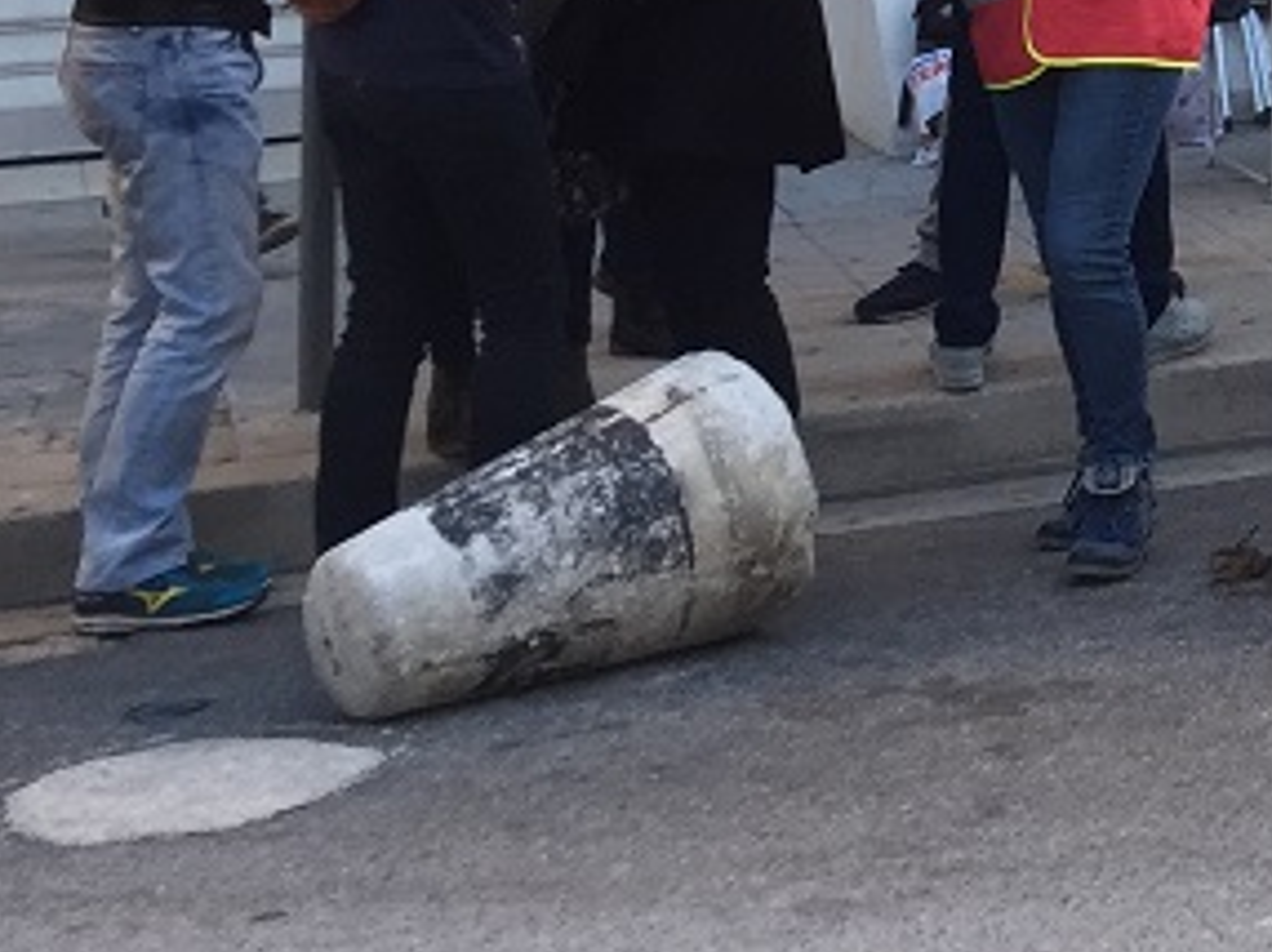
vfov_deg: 13.1
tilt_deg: +2.1
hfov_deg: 16.9
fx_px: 3818
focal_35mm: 104
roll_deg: +1.7
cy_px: -636
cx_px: 1975
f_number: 2.2
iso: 32
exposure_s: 1/100
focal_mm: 4.15
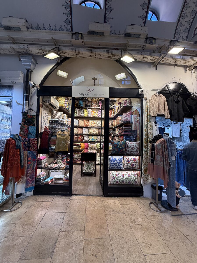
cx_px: 98
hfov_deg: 85.7
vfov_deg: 102.1
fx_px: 106
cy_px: 132
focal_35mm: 14
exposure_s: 1/100
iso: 64
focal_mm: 2.22
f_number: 2.2
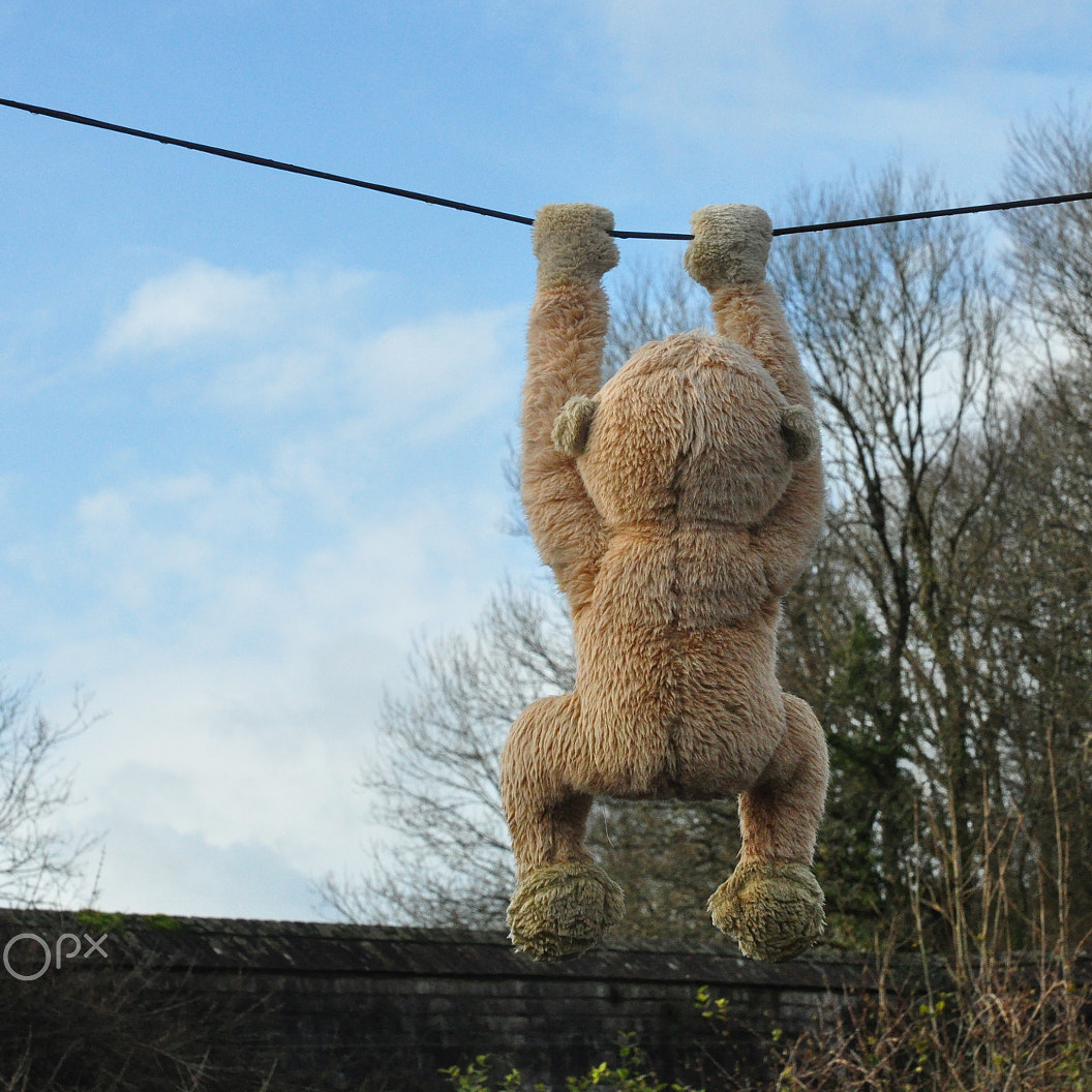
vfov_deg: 16.1
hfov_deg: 16.1
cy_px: 543
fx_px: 3855
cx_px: 678
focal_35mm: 108
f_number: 13
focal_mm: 56
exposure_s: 1/800
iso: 1600
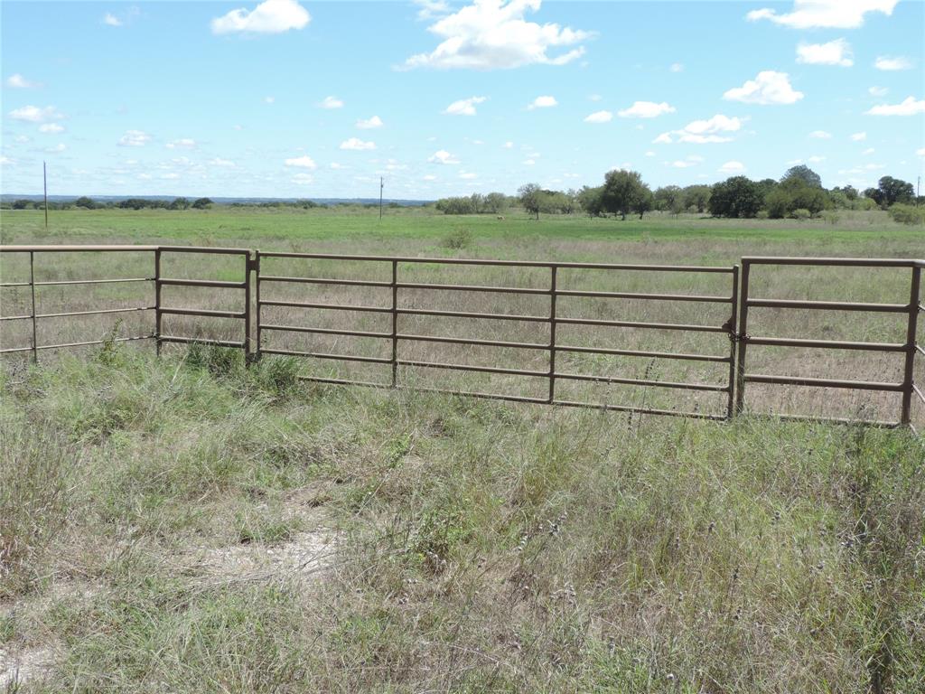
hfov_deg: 46.8
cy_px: 347
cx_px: 462
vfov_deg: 36.0
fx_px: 1069
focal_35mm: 40
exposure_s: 1/640
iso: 80
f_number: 3.3
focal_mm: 7.1
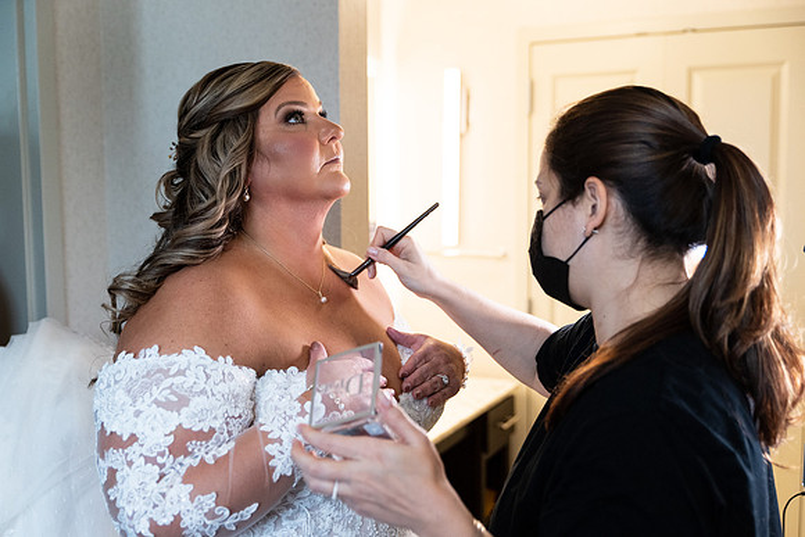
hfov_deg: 46.4
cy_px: 268
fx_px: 939
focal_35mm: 42
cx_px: 402
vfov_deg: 31.9
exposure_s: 1/640
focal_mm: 42
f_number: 2.8
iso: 2000
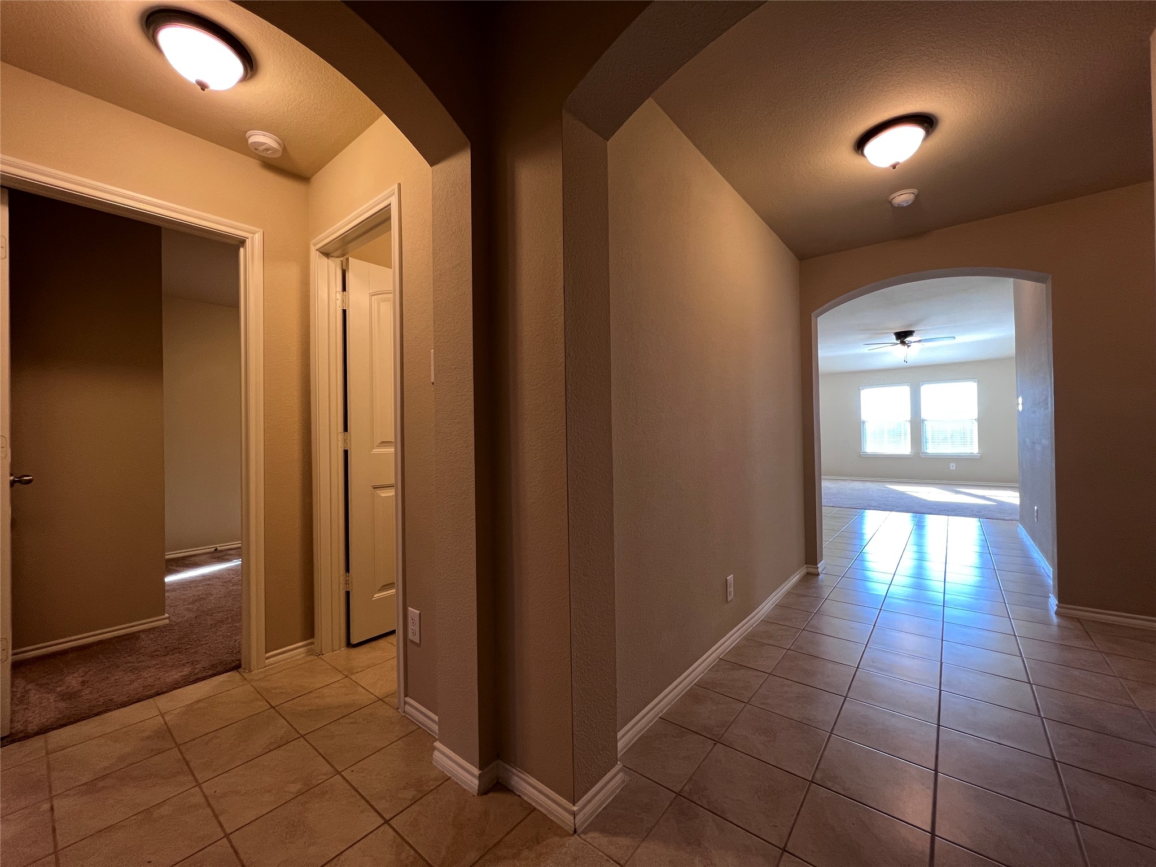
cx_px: 578
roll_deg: +0.9
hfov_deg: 106.2
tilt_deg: +0.4
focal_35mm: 13
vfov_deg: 89.9
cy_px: 434
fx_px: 434
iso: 125
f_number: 1.8
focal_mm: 1.57
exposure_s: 1/60
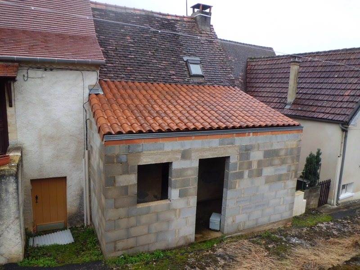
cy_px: 135
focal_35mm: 26
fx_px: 270
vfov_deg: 53.1
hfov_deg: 67.3
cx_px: 180
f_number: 2.8
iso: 100
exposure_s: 1/125
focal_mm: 4.7
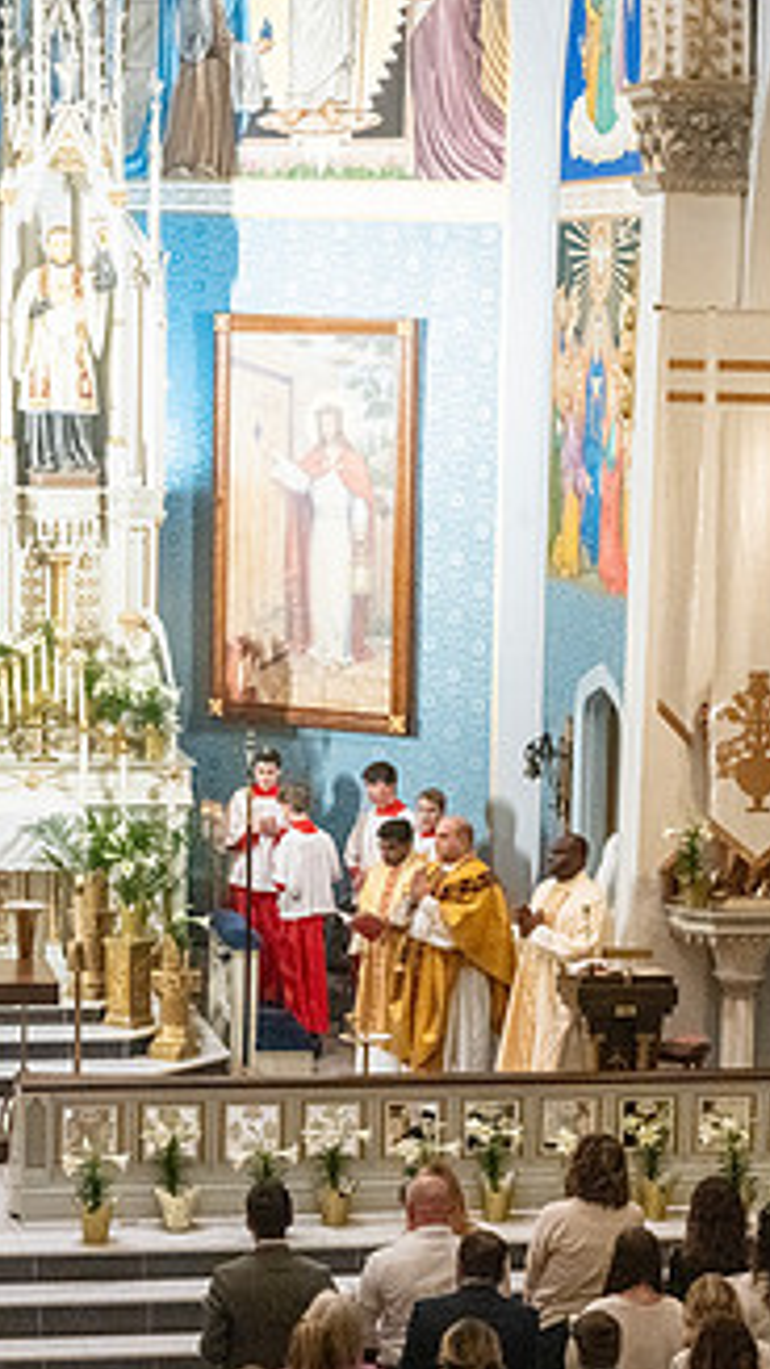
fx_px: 3774
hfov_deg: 11.6
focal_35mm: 104
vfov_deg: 20.5
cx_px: 506
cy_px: 806
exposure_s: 1/60
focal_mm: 56
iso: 5000
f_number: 11
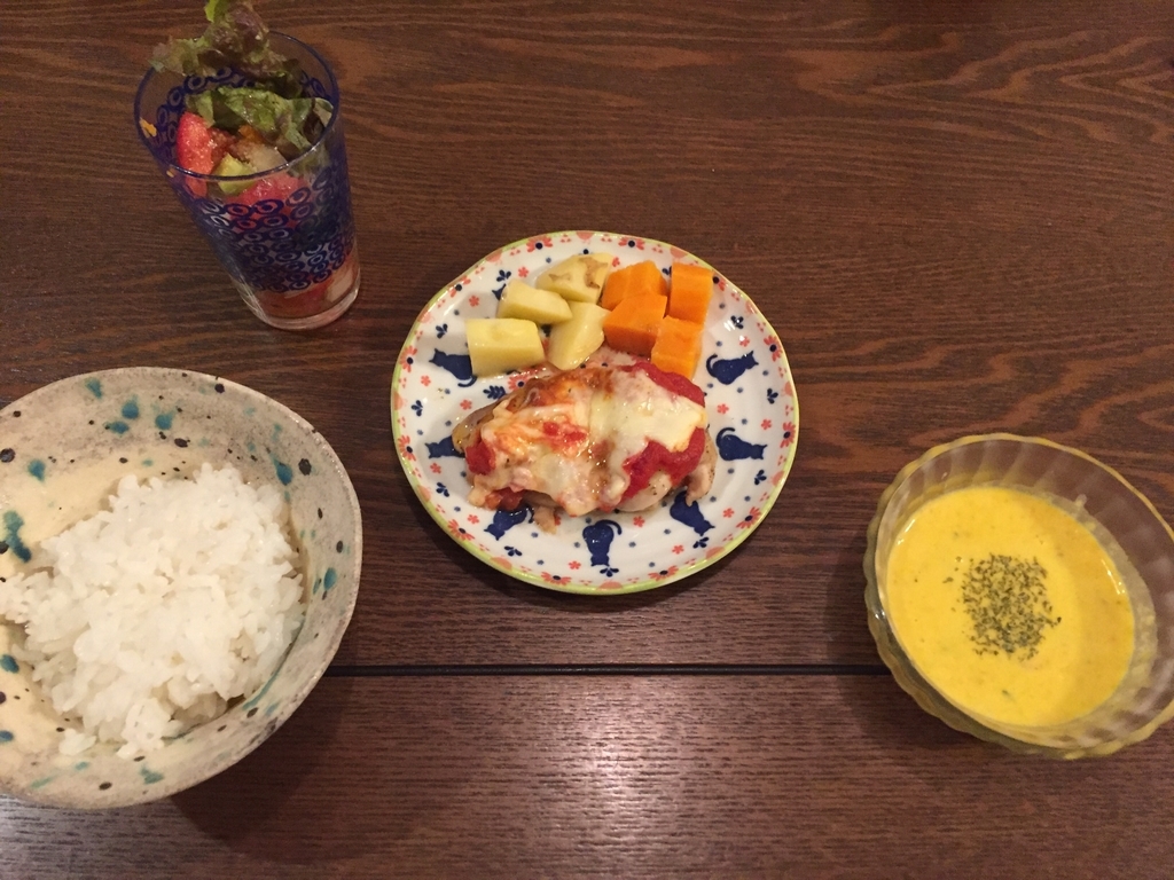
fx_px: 984
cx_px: 587
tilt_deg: -64.6
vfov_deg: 48.2
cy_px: 440
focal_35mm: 29
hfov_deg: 61.7
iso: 250
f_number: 2.2
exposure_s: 1/30
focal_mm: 4.15
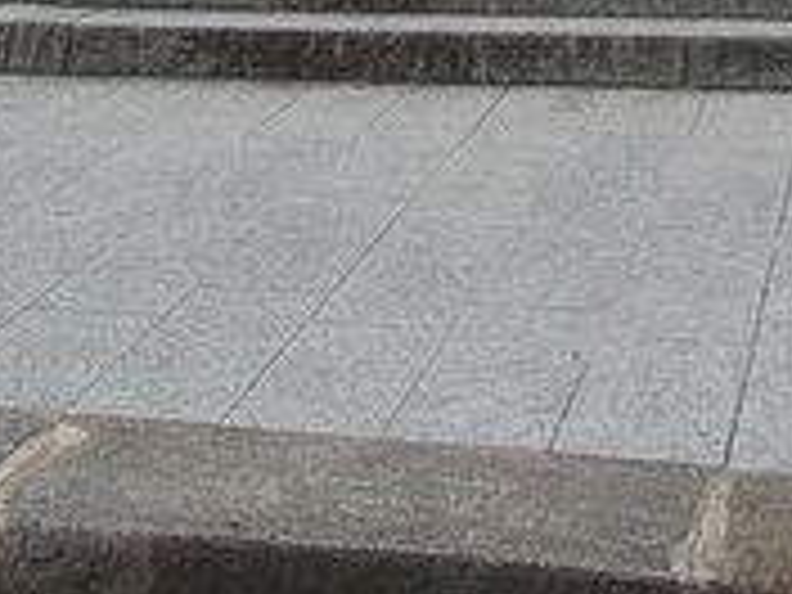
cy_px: -747
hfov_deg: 31.4
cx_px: 693
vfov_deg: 15.9
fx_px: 1350
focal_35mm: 59
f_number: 2.2
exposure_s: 1/1708
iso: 50
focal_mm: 1.8
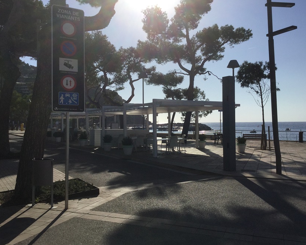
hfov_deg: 54.2
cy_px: 121
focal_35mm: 33
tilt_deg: -1.5
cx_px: 153
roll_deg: -0.9
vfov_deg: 44.5
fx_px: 299
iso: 25
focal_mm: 3.3
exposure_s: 1/4808
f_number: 2.4
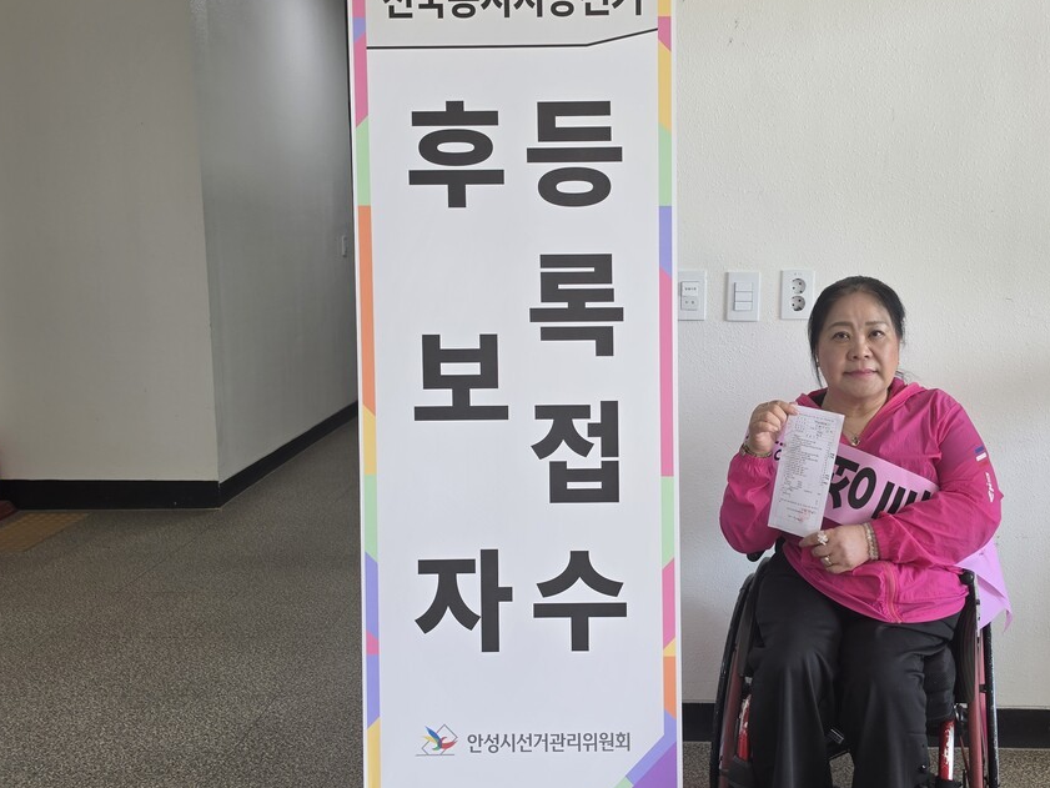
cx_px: 604
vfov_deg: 40.7
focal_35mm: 35
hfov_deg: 52.4
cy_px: 402
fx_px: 1062
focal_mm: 6.5
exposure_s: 1/120
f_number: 1.4
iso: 50
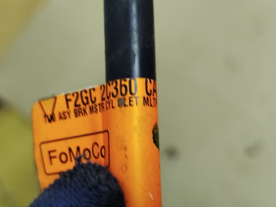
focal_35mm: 48
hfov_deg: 39.7
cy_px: 104
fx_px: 383
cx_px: 138
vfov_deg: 30.3
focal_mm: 5.31
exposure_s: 1/33
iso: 400
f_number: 1.7
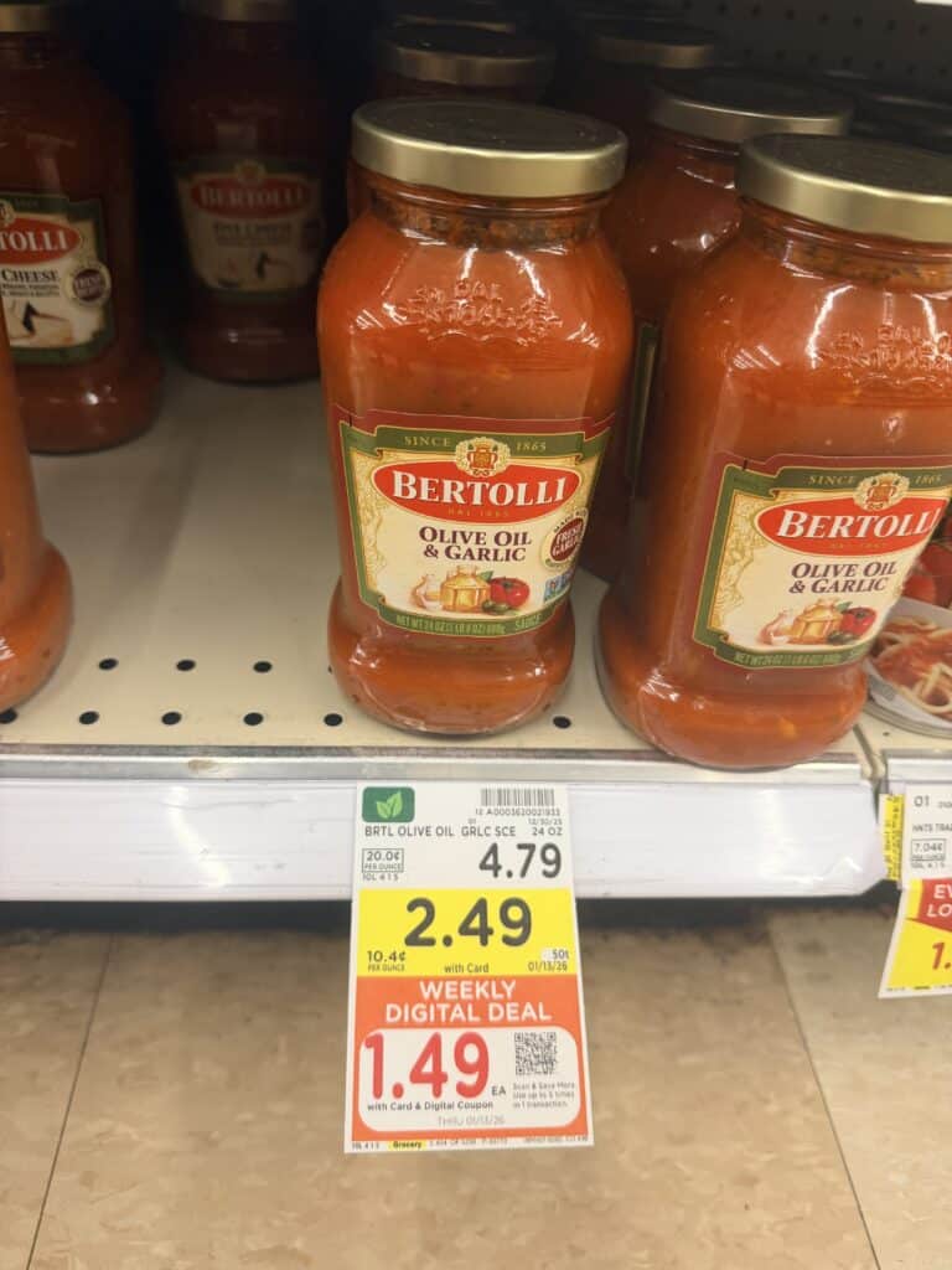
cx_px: 476
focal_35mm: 24
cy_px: 635
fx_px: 880
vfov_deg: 71.6
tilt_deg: -39.9
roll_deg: -6.2
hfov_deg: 56.8
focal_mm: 6.76
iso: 160
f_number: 1.78
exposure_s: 1/63
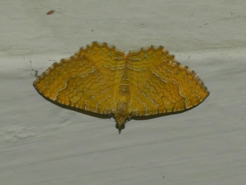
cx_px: 123
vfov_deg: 10.1
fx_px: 1045
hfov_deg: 13.4
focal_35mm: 147
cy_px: 92
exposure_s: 1/40
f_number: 5.4
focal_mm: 26.3
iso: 80
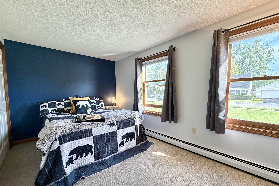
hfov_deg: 100.4
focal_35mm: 15
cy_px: 101
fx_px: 116
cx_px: 140
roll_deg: +0.6
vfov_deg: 77.2
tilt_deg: -4.0
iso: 200
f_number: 2.2
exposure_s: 1/120
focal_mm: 2.22
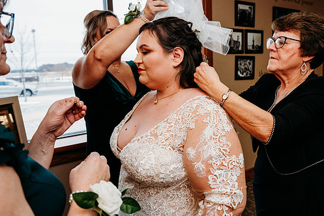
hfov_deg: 65.4
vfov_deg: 46.3
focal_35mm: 28
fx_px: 252
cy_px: 93
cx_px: 170
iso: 1250
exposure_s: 1/200
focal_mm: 24
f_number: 4.5
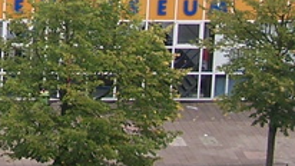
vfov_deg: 7.5
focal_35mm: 159
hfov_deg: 12.9
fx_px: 1244
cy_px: -112
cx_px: -125
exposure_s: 1/250
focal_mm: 6.3
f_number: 2.8
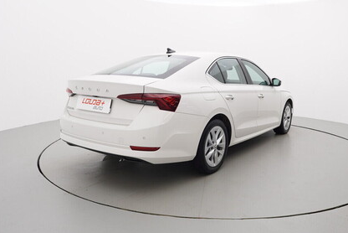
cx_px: 206
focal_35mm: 30
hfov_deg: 62.0
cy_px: 107
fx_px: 287
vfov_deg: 44.1
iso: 200
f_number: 5.6
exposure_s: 1/80
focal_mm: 15
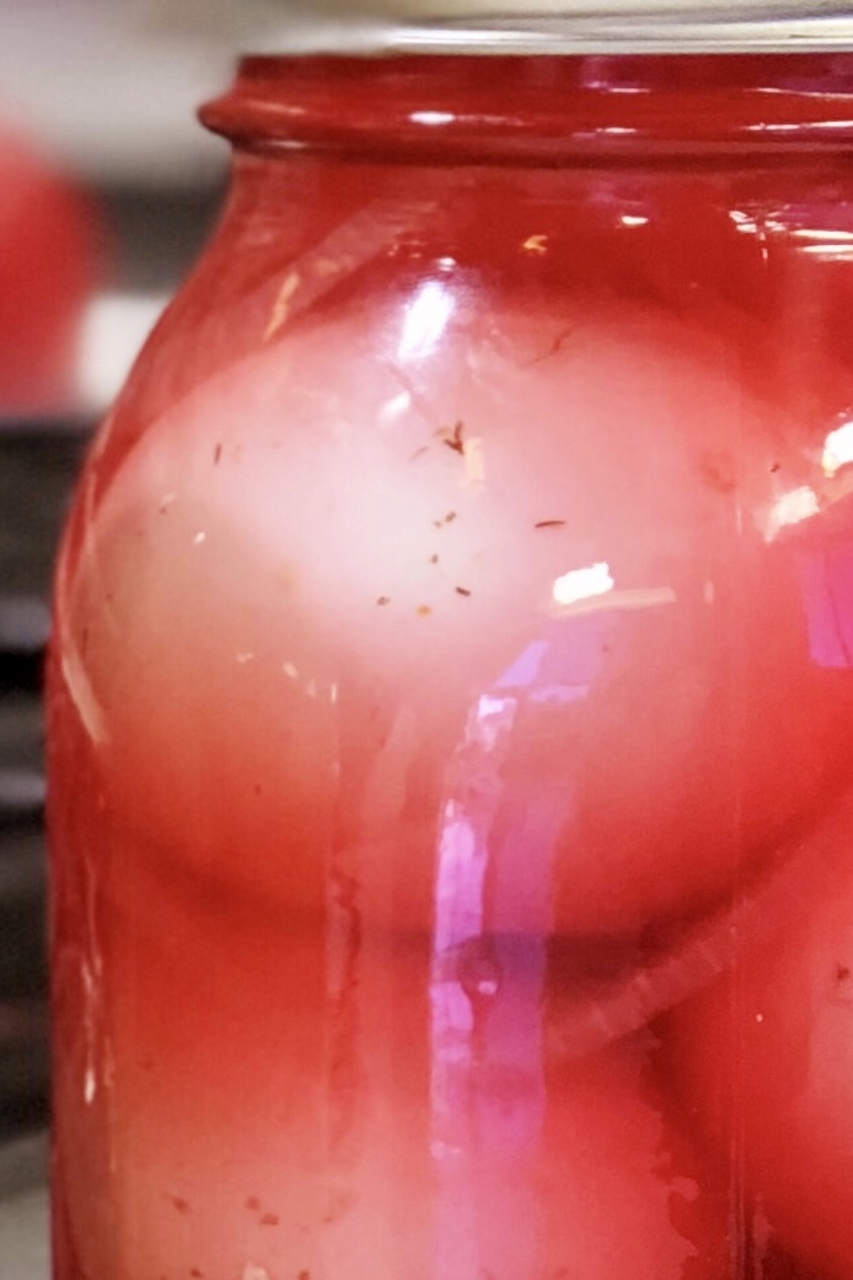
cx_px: -422
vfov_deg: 8.2
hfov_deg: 5.4
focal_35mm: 250
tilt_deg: -12.0
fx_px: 8888
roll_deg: +0.7
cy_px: 1308
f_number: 2.8
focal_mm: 6.6
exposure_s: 1/61
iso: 100
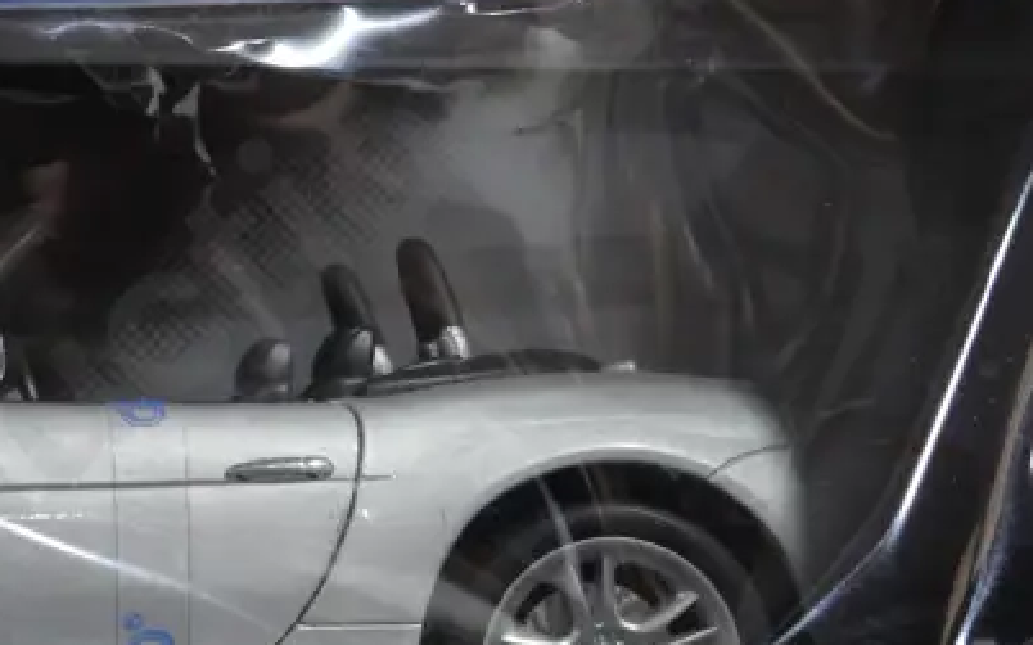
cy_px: 397
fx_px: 4109
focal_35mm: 146
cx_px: 80
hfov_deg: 14.2
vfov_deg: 9.0
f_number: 5.3
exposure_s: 1/60
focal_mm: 27
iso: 800
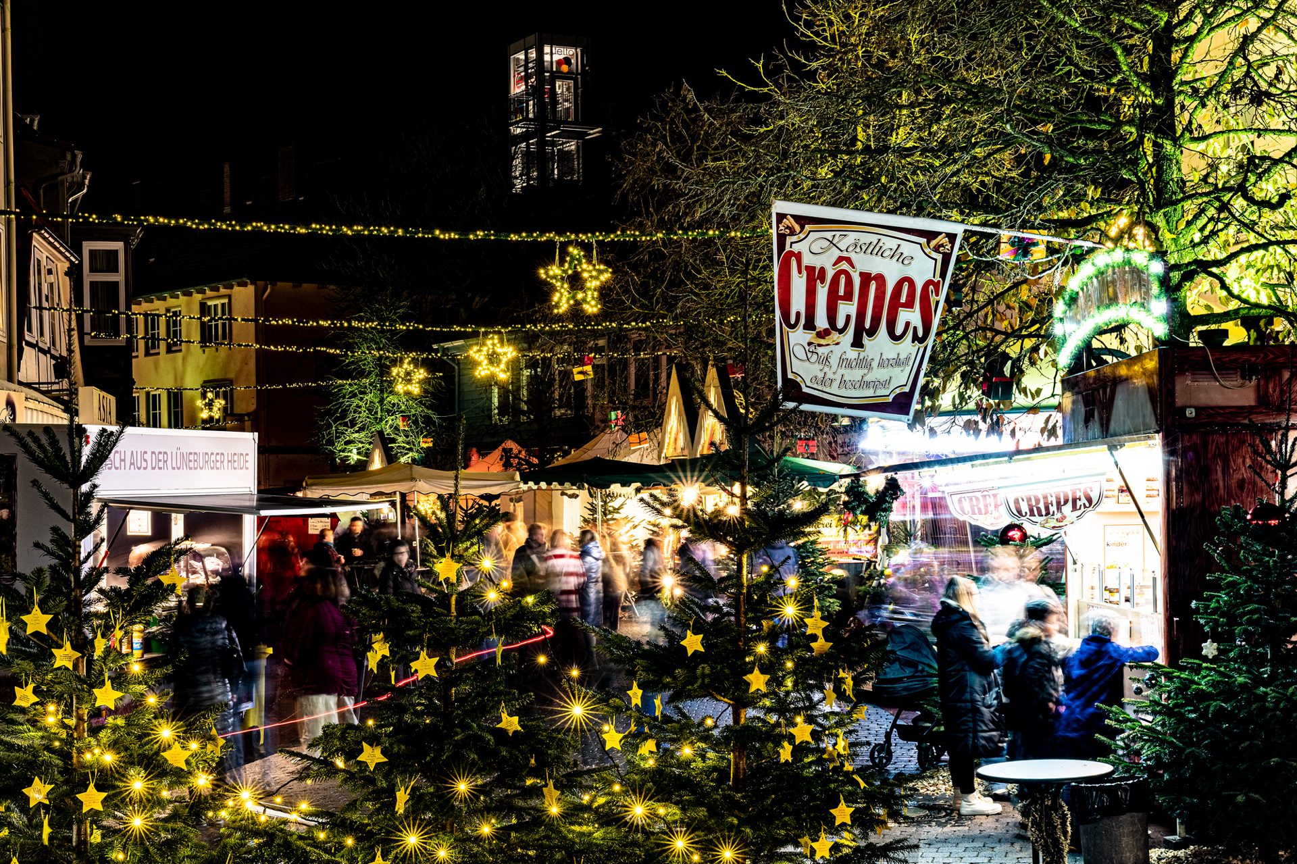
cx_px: 648
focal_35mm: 61
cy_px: 432
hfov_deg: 32.9
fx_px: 2197
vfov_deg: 22.2
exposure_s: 20
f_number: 20
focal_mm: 61
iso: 100
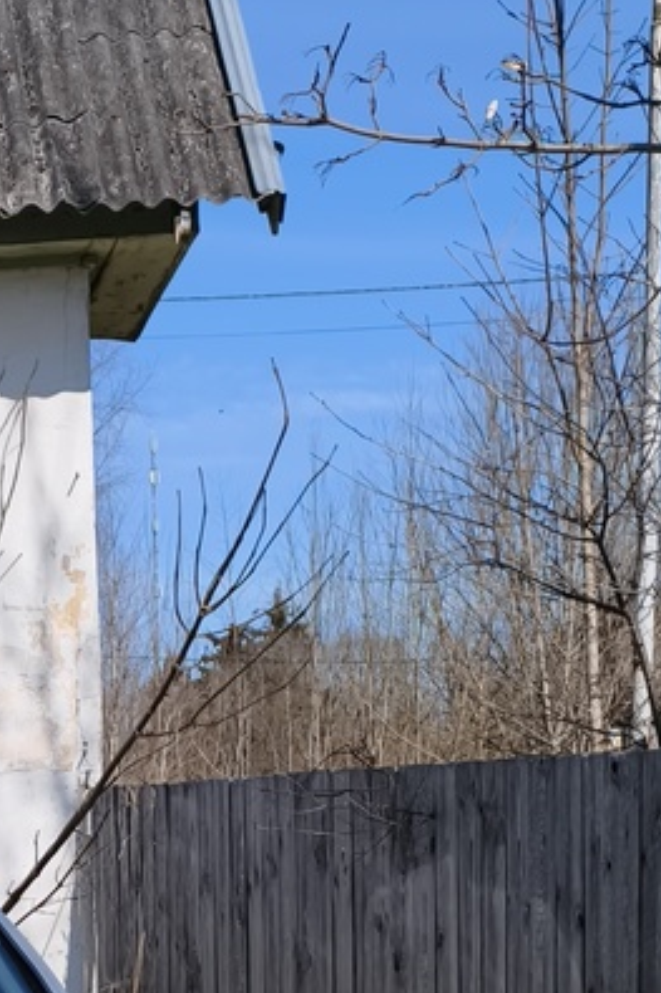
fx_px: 2674
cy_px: 1496
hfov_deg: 13.7
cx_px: -138
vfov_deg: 18.6
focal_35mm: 97
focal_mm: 6.45
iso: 50
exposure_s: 1/5580
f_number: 1.62
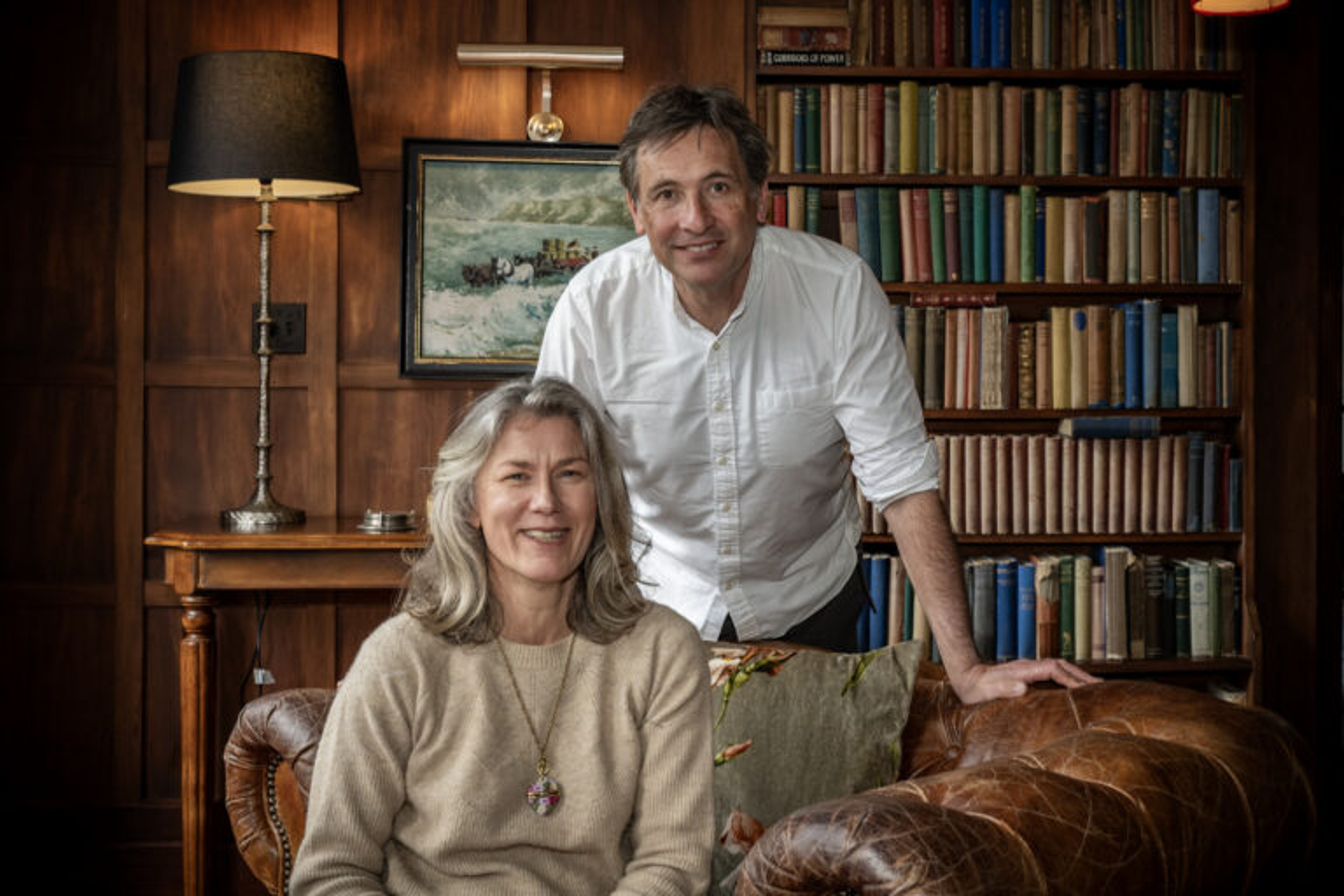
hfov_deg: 49.6
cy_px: 448
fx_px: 1456
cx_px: 672
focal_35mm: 39
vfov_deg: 34.2
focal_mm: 39
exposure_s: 1/100
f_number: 8
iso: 800
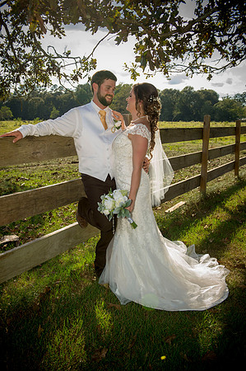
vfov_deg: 55.8
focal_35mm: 34
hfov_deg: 38.8
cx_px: 123
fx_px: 349
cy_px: 186
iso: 200
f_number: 6.3
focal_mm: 34
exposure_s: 1/250
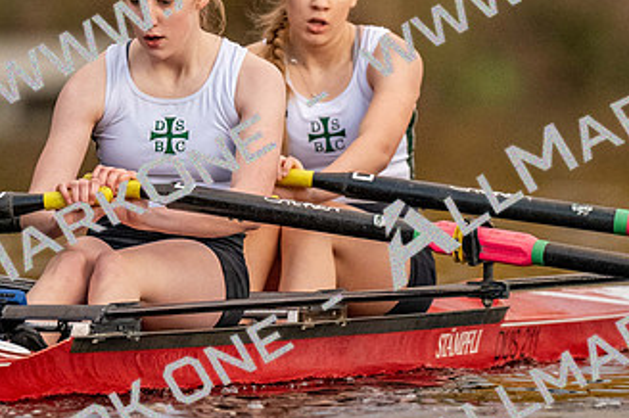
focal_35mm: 1591
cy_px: 109
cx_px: 219
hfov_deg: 1.3
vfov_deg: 0.9
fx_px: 27770
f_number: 4
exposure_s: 1/2500
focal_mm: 600
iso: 5000
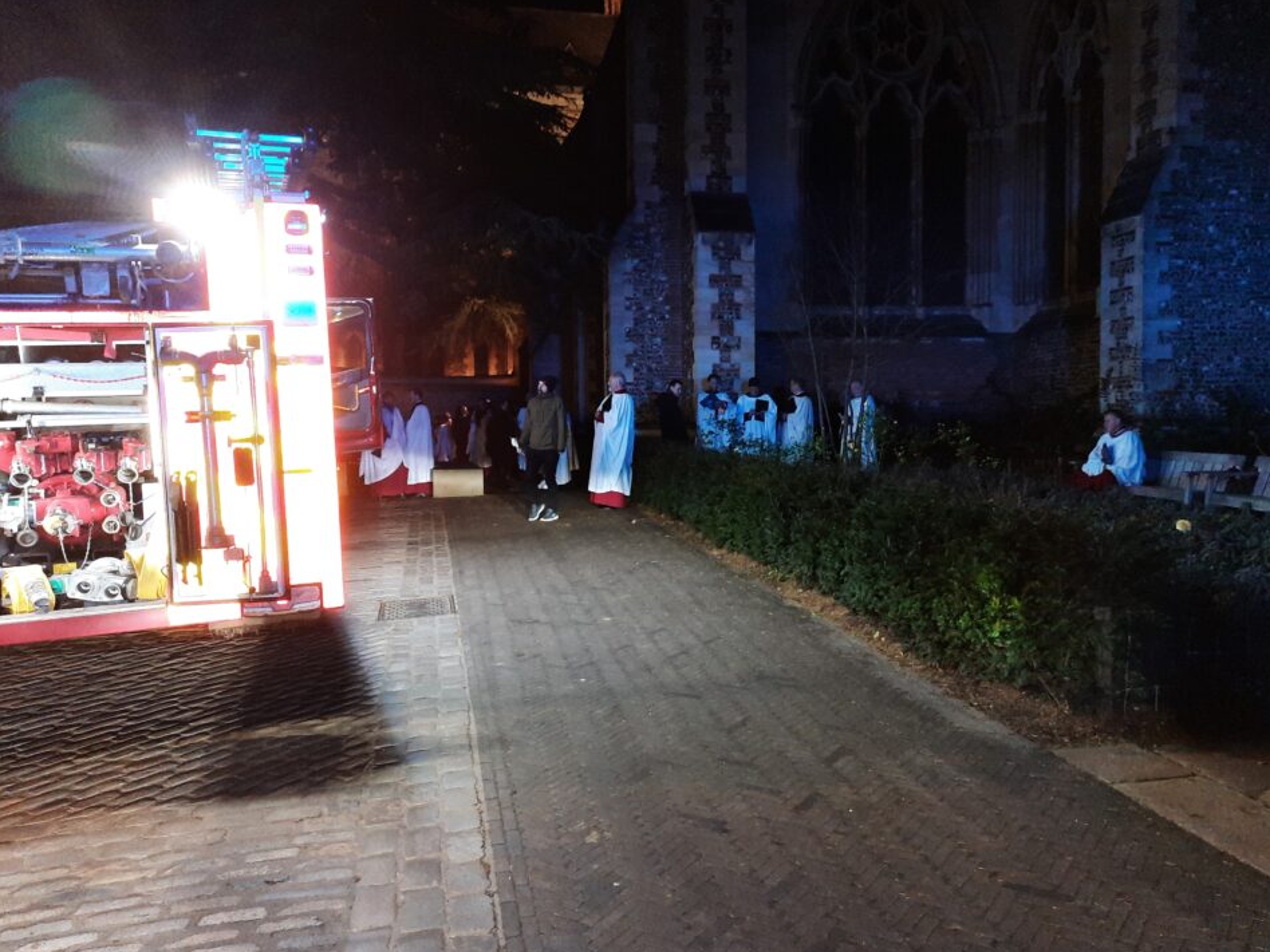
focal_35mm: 27
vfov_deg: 51.3
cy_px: 465
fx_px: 991
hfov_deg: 65.3
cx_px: 663
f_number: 2
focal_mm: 4.6
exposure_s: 1/25
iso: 400
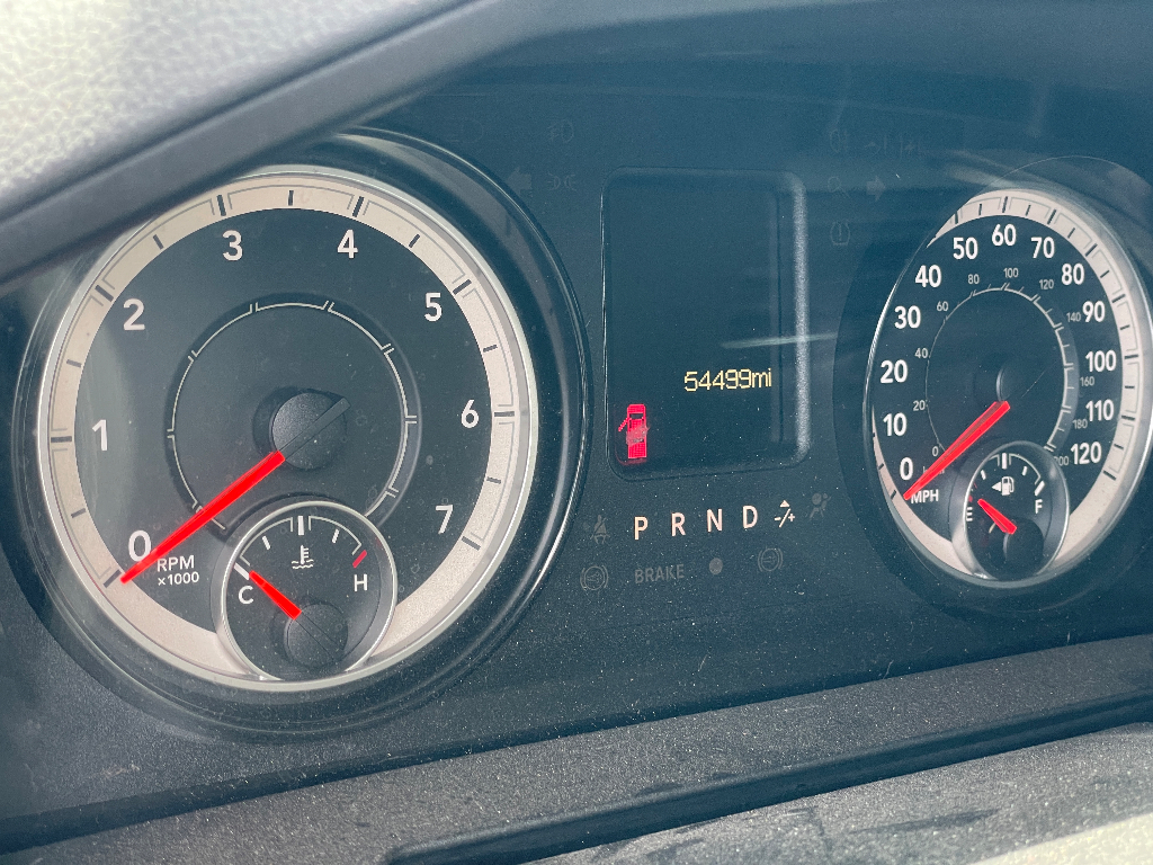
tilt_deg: -23.8
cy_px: 432
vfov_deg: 28.0
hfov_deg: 36.8
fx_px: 1732
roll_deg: -10.5
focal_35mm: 52
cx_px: 576
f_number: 2
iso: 100
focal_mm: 6
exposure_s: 1/99
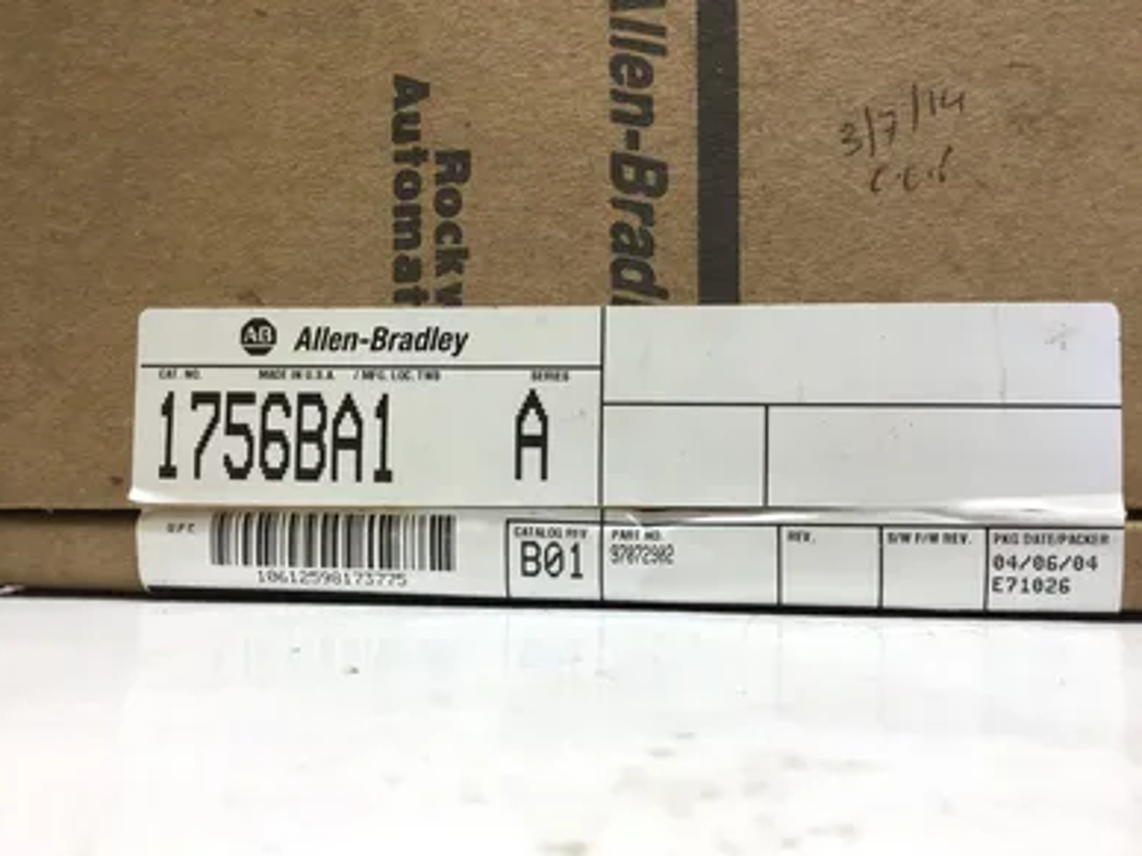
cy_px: 432
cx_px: 559
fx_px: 1056
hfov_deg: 56.8
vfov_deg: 44.2
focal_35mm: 32
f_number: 2.4
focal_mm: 3.3
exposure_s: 1/120
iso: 40
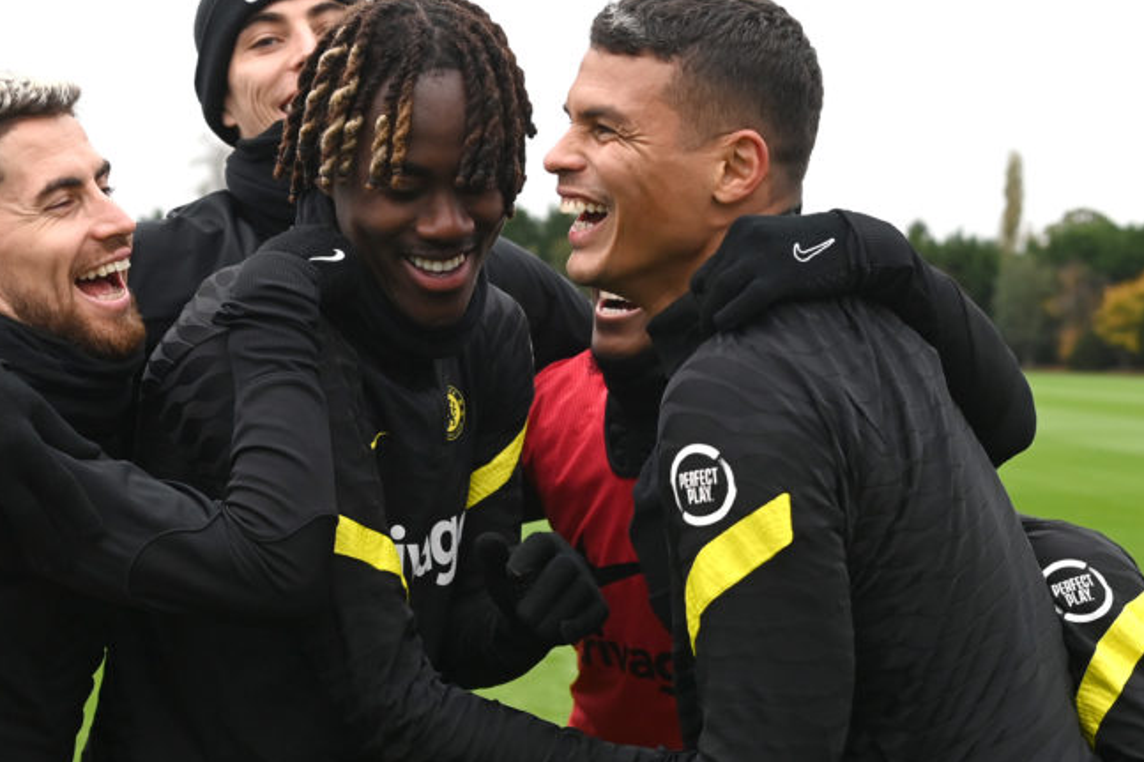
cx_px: 559
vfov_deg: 18.4
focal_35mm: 74
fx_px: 2351
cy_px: 465
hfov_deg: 27.4
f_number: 5.6
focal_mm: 42
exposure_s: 1/1250
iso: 1000
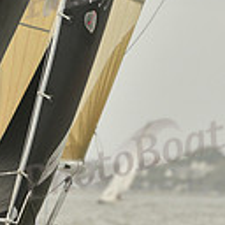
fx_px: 8479
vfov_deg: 1.5
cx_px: -67
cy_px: 89
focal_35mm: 1153
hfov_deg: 1.5
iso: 320
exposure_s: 1/1250
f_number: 8
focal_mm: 300
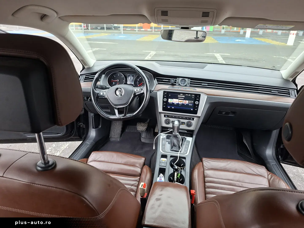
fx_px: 202
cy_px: 114
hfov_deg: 73.9
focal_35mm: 23
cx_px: 152
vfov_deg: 58.9
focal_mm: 5.54
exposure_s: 1/120
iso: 200
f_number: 1.8
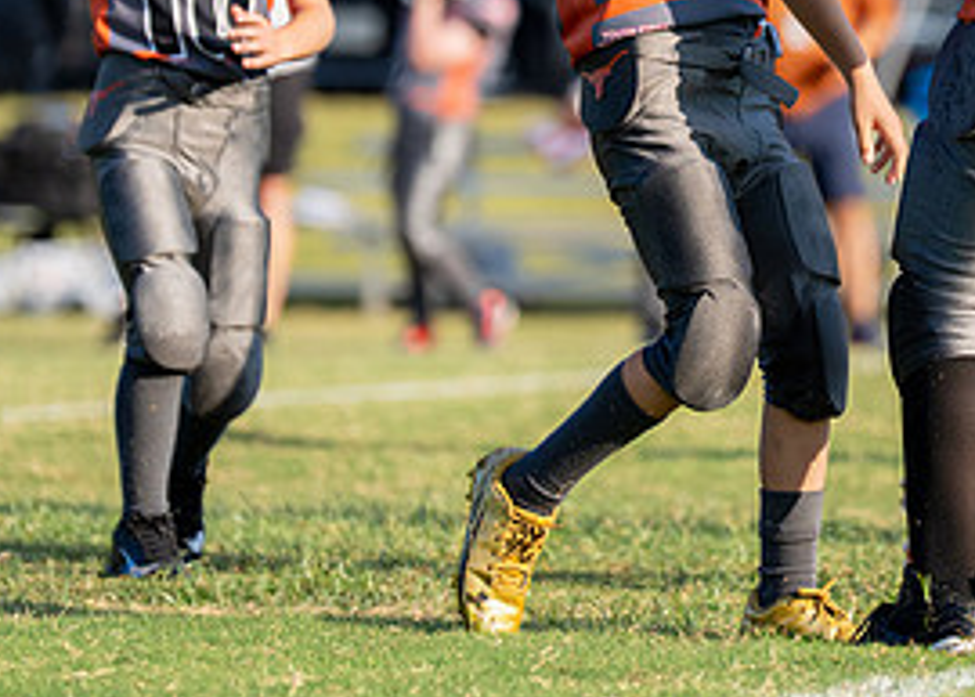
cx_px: 778
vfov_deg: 3.7
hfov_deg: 5.2
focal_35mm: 391
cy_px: -68
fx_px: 10830
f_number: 2.8
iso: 320
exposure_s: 1/5000
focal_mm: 154
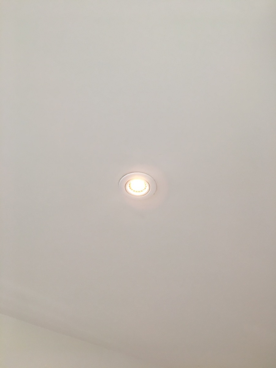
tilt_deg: +46.9
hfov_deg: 48.2
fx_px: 308
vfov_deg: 61.7
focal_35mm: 29
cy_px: 184
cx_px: 138
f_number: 2.2
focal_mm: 4.15
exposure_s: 1/33
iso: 25
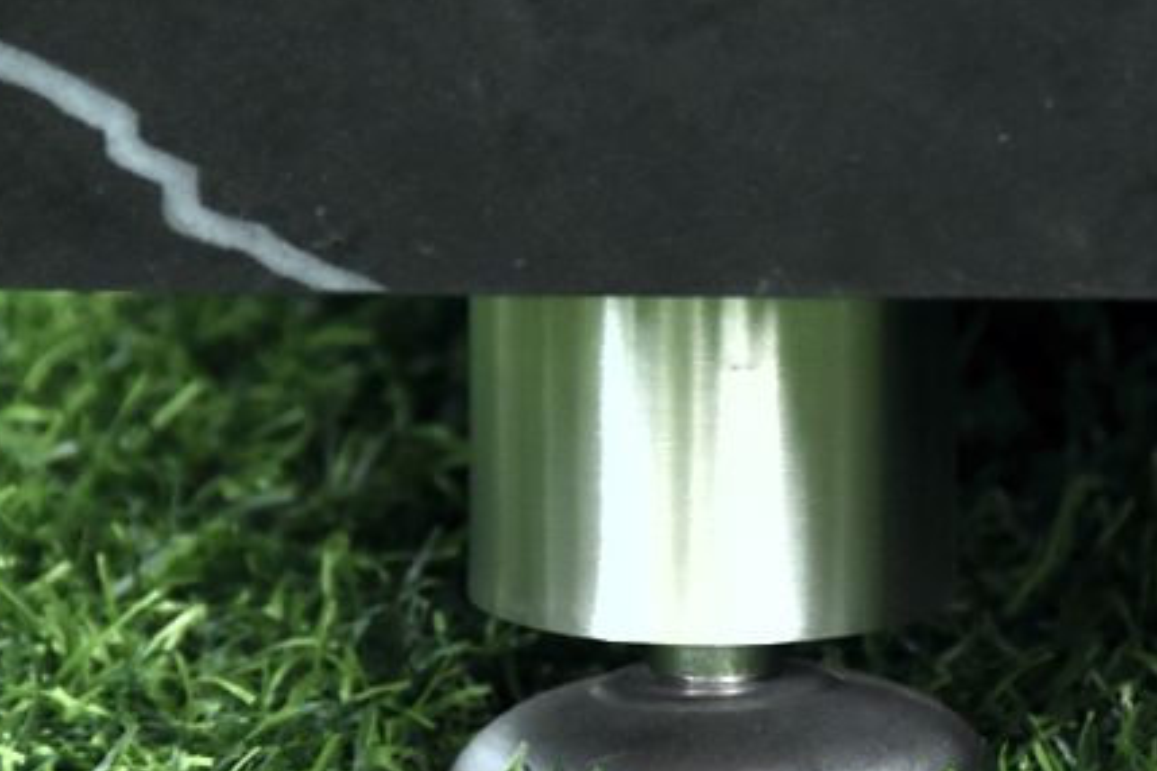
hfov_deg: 2.5
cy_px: -65
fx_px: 26995
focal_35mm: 840
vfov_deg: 1.6
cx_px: 499
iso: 1100
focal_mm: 200
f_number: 5.6
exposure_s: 1/125
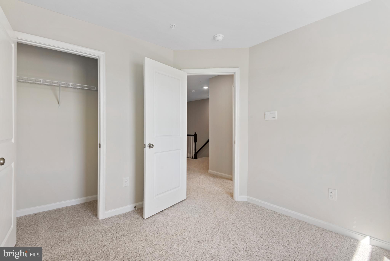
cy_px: 130
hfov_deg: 96.7
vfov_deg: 73.8
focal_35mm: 16
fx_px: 173
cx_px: 195
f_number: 9
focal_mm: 16
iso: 400
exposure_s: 1/8
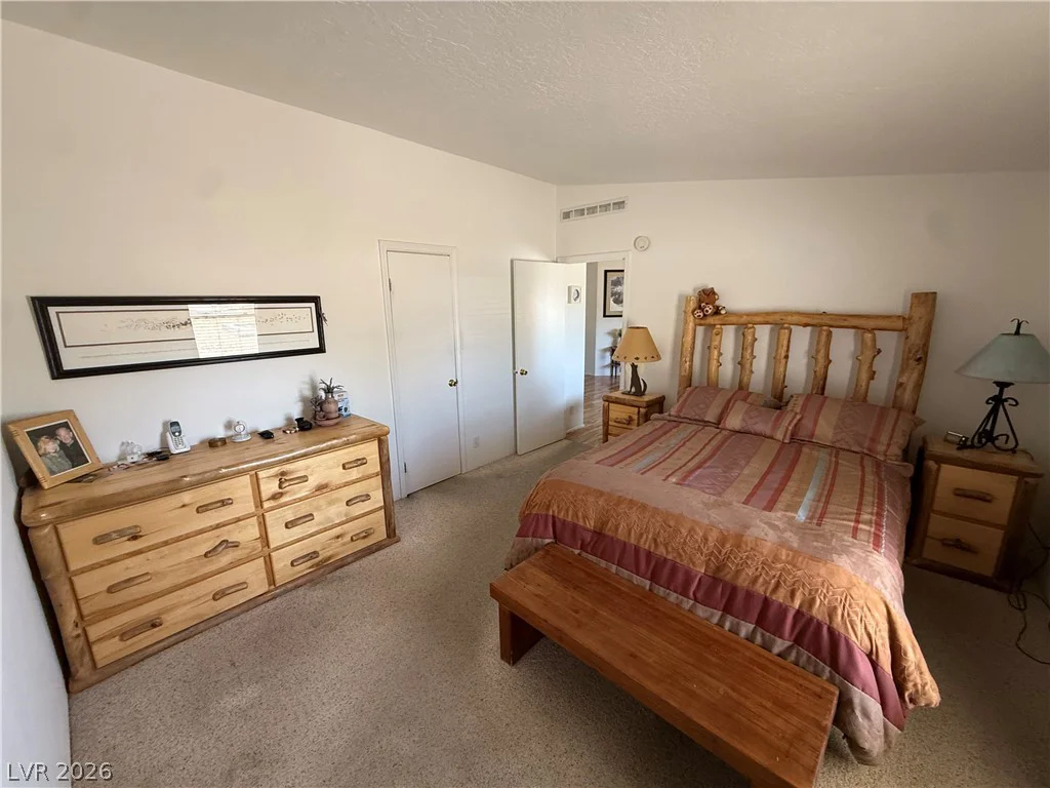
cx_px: 525
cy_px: 394
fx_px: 425
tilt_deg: -12.6
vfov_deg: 85.7
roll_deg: +0.2
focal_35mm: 14
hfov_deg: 102.1
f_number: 2.2
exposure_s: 1/99
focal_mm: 2.22
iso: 250
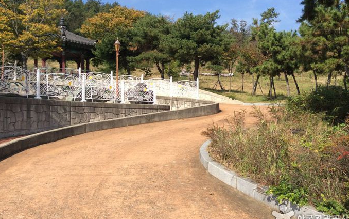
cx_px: 177
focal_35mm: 36
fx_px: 342
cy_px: 103
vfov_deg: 35.3
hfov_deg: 54.0
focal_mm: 3.3
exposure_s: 1/1167
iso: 32
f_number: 2.4
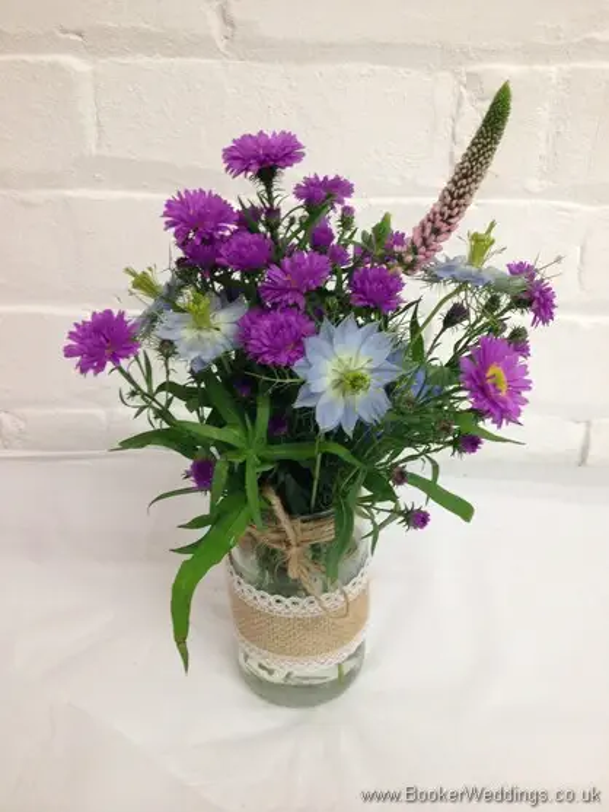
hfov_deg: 40.7
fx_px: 821
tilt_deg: -28.8
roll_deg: -1.1
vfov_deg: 52.6
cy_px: 406
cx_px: 304
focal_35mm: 35
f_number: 2.4
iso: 80
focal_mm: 4.28
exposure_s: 1/20
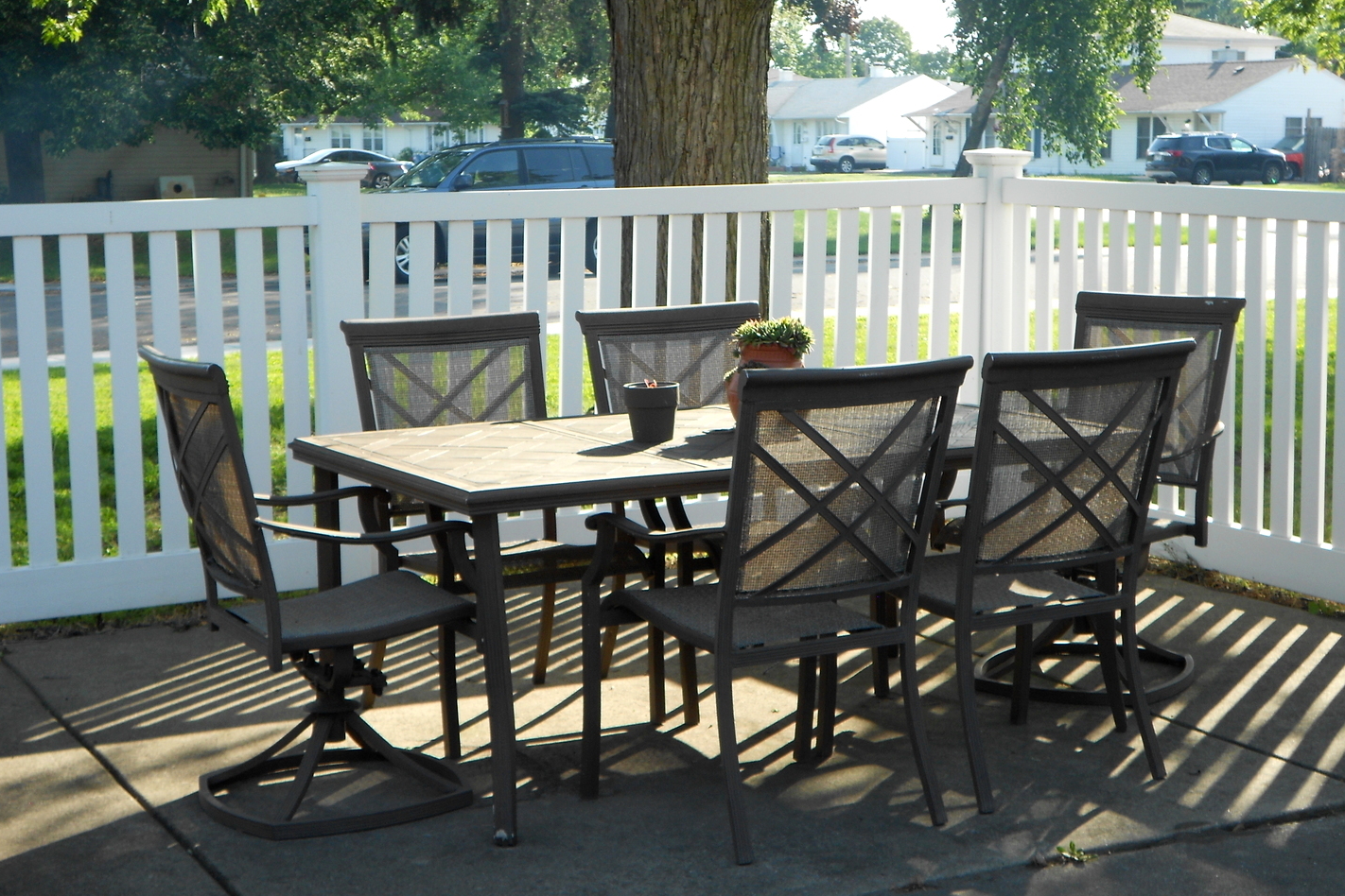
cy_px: 423
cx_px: 665
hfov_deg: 33.9
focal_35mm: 59
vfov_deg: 23.0
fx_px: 2204
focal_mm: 10
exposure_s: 1/125
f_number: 4.9
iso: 80
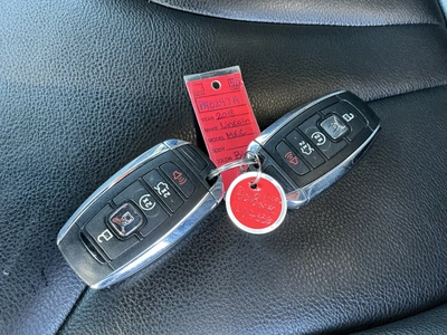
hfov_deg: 63.4
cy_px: 168
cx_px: 224
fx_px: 362
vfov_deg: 49.7
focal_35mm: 28
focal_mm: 3
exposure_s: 1/46
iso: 320
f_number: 1.8
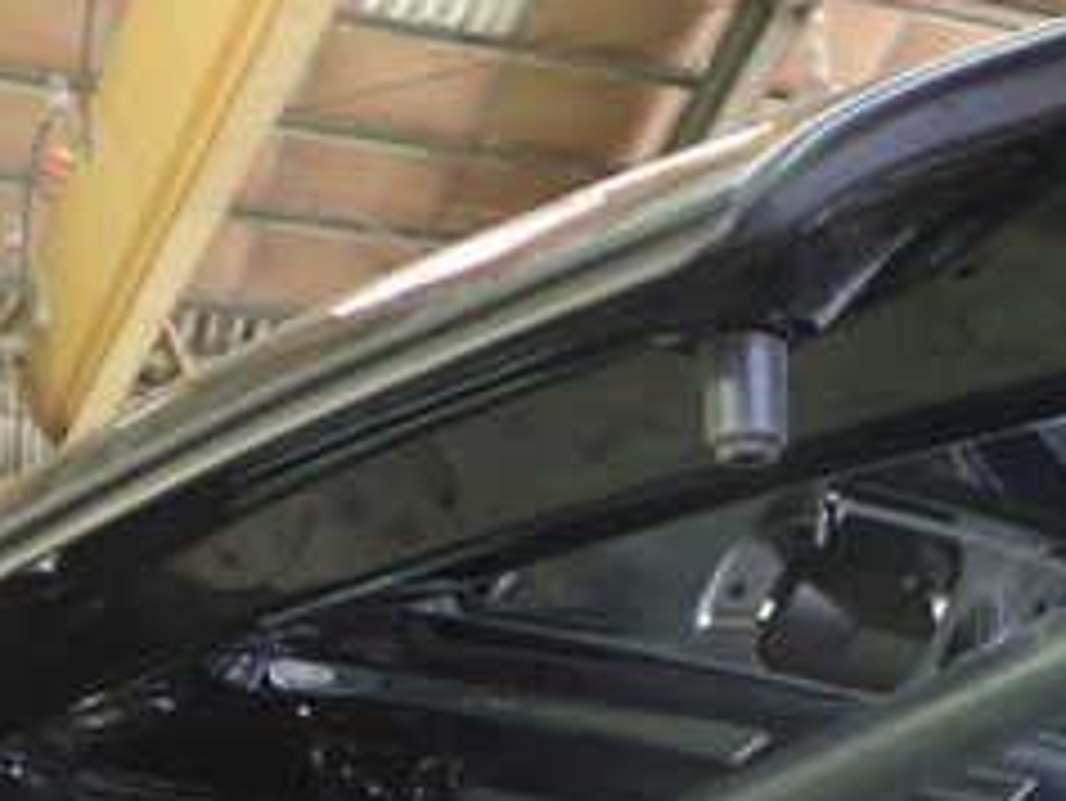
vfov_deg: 18.8
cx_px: 1021
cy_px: 828
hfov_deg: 24.7
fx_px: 2342
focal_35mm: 76
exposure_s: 1/25
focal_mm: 5.4
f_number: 2.3
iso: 800
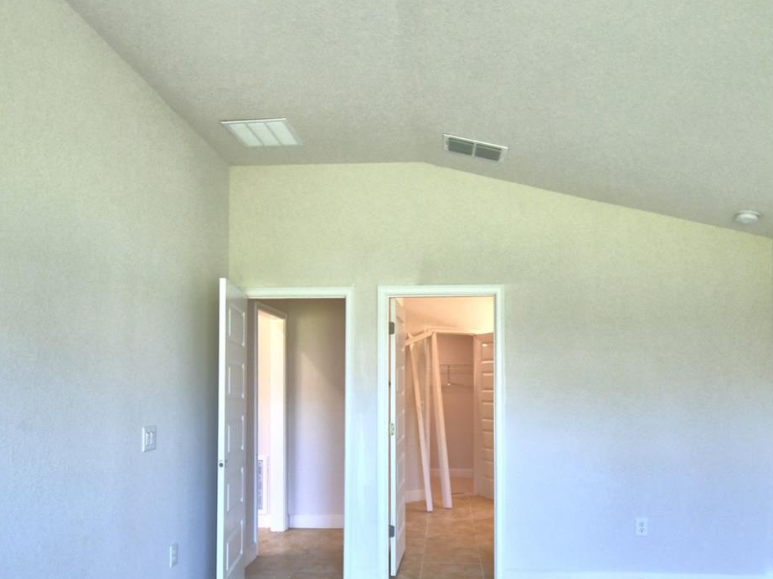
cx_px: 410
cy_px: 376
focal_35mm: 25
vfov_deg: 54.0
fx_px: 558
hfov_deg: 69.3
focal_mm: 10
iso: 400
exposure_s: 1/80
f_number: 4.5
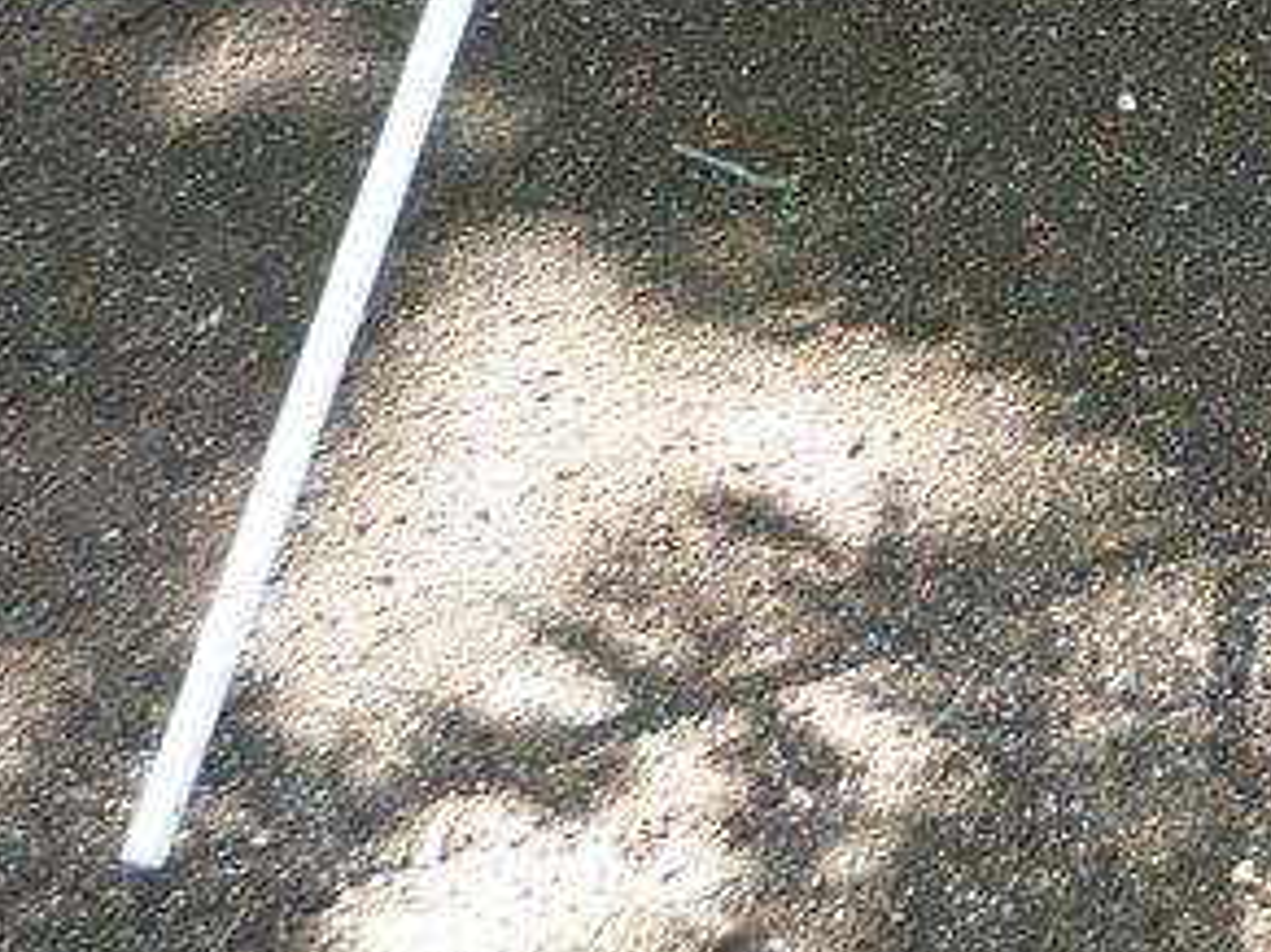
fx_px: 3780
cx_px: 1371
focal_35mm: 103
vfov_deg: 13.9
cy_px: -205
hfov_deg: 18.4
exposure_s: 1/50
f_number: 3.3
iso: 100
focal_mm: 5.2
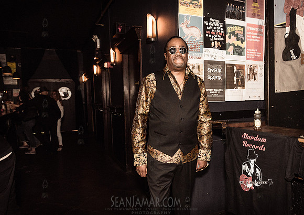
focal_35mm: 29
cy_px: 115
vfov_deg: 46.5
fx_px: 250
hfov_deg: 62.4
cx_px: 173
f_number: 4.5
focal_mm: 26
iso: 3200
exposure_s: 1/320
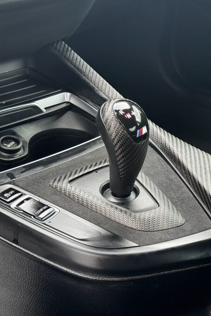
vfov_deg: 30.1
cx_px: 181
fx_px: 589
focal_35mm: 67
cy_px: 158
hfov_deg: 20.0
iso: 100
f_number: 1.78
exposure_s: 1/164
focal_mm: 6.76
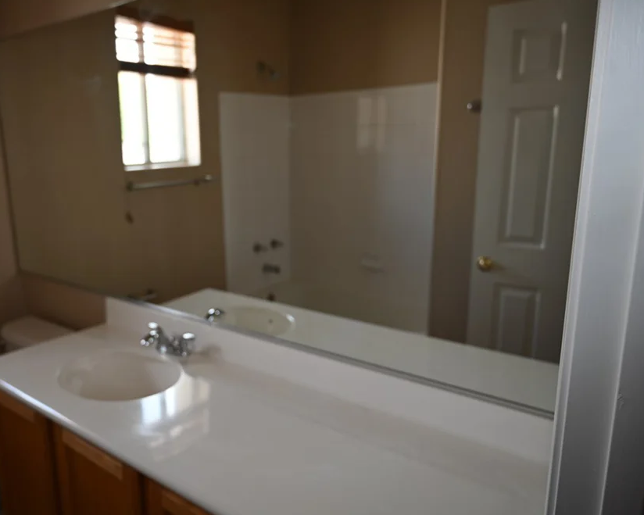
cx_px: 255
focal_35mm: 28
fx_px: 534
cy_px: 258
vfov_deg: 51.5
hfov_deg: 61.6
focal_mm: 24
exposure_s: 1/60
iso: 320
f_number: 4
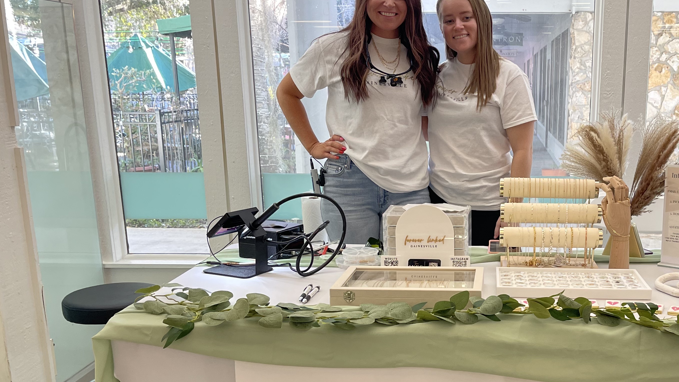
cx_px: 472
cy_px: 265
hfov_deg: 47.3
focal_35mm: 42
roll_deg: -0.3
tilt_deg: -14.5
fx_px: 756
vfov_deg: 28.1
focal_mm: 5.1
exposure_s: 1/120
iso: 125
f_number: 1.6
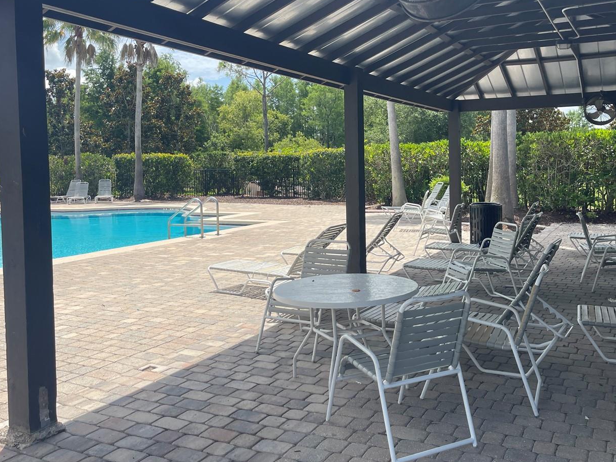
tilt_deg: -3.1
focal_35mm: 33
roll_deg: +1.3
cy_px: 194
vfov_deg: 42.8
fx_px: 587
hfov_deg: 55.3
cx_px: 332
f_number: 1.6
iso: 32
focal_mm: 5.1
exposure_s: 1/2545
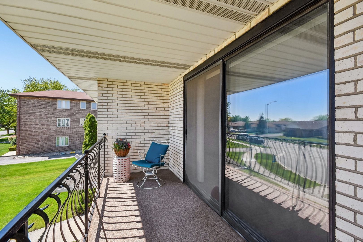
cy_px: 121
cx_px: 182
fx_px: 151
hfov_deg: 100.4
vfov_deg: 77.3
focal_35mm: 15
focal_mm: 10
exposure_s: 1/500
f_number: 8
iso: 500
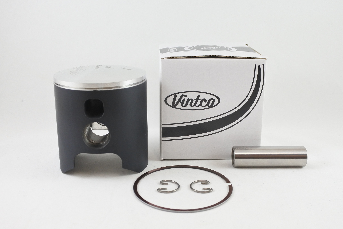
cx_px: 172
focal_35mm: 33
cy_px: 114
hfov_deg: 57.2
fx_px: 314
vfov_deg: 40.0
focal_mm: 12.3
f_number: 3.8
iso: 450
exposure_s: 1/125
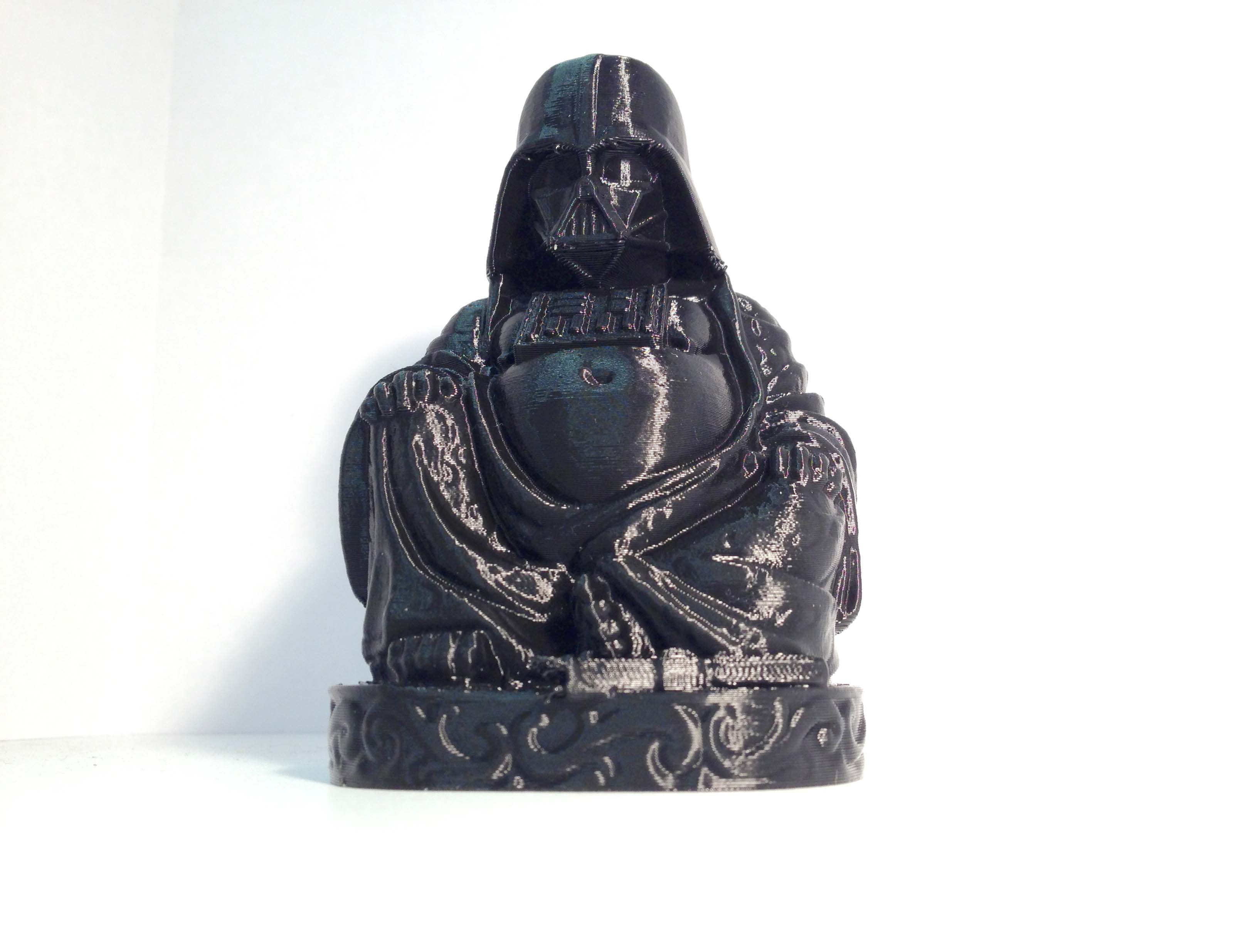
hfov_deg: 55.4
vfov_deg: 42.9
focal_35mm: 33
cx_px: 629
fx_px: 1199
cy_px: 472
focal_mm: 4.12
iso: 64
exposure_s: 1/40
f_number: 2.4
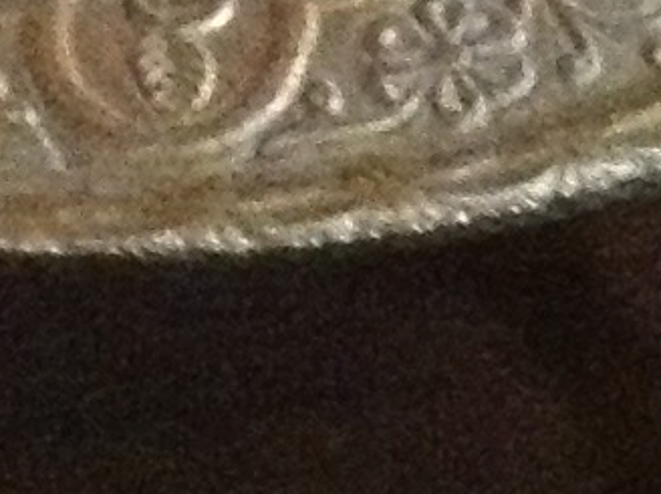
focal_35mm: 277
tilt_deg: -46.3
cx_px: 238
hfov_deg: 7.2
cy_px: -647
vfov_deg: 5.2
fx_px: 5282
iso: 800
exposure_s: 1/15
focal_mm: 4.28
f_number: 2.4
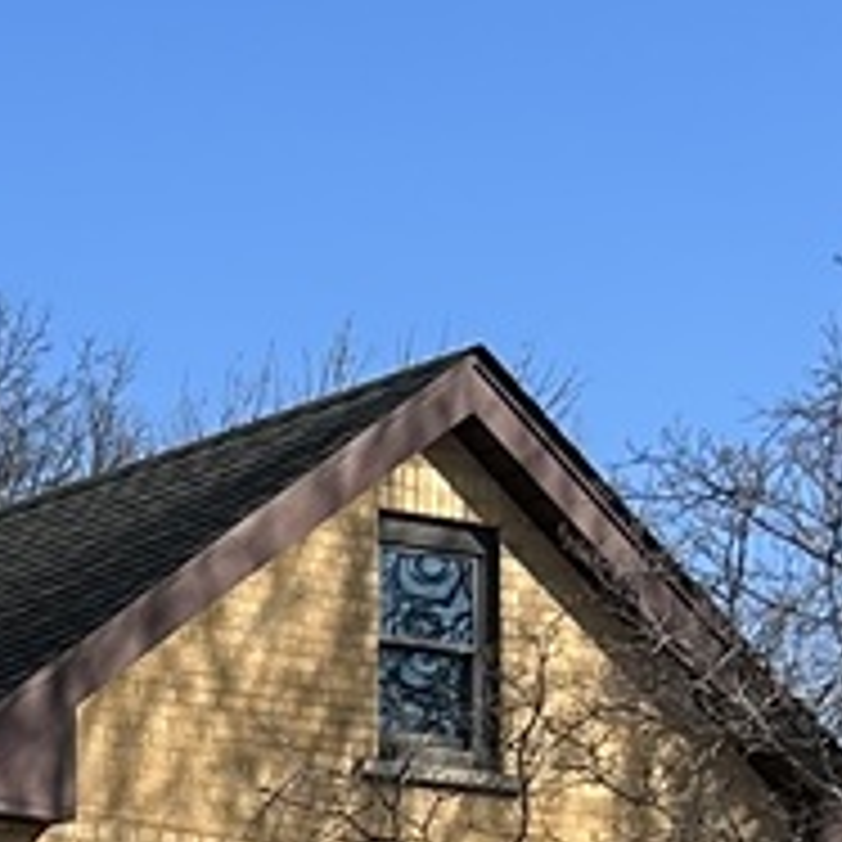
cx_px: -495
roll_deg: -0.3
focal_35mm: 177
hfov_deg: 9.5
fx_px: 4871
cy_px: 1265
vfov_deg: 9.6
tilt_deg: +3.8
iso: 50
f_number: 1.5
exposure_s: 1/4115
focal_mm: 5.7
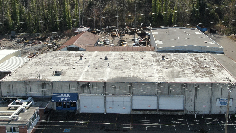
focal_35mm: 40
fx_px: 250
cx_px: 129
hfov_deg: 50.4
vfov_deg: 29.5
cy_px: 43
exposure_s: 1/320
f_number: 2.8
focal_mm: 4.48
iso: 110
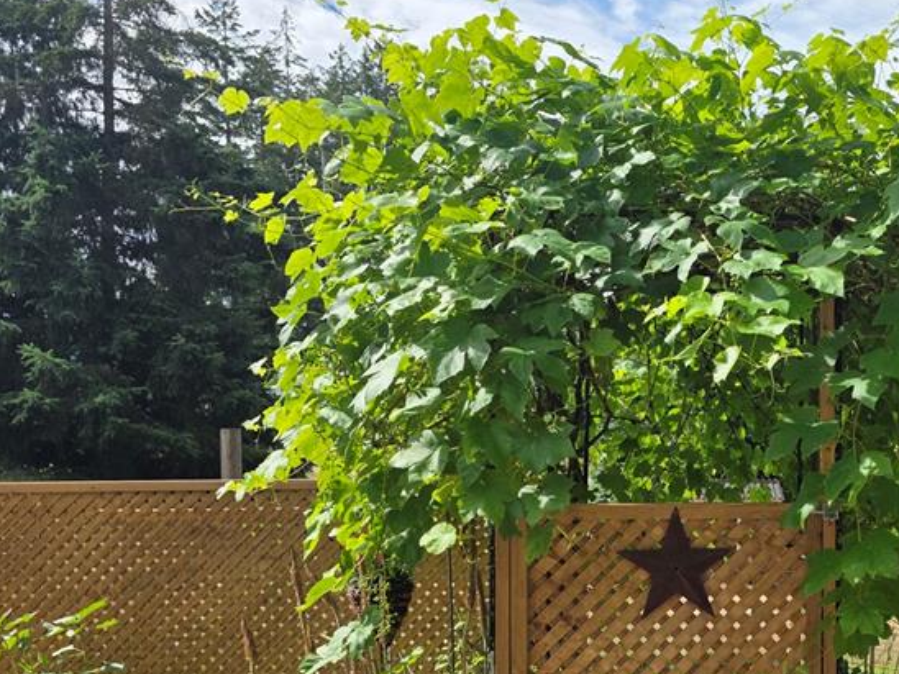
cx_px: 783
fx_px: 1117
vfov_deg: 33.2
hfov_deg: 41.0
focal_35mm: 43
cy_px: 476
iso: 80
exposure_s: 1/4766
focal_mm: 6.3
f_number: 1.7
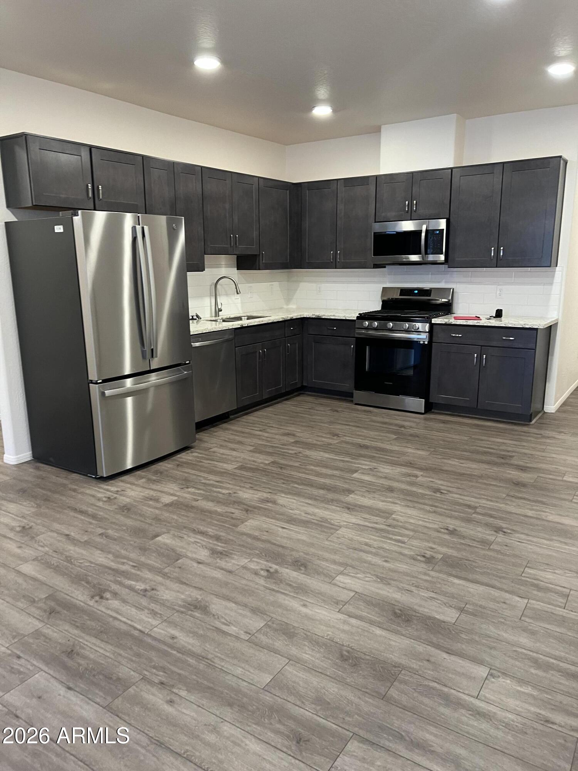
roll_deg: -2.2
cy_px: 386
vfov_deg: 67.3
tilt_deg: -9.2
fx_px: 579
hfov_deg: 53.1
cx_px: 289
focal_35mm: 26
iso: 250
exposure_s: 1/60
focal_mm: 5.7
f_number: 1.5
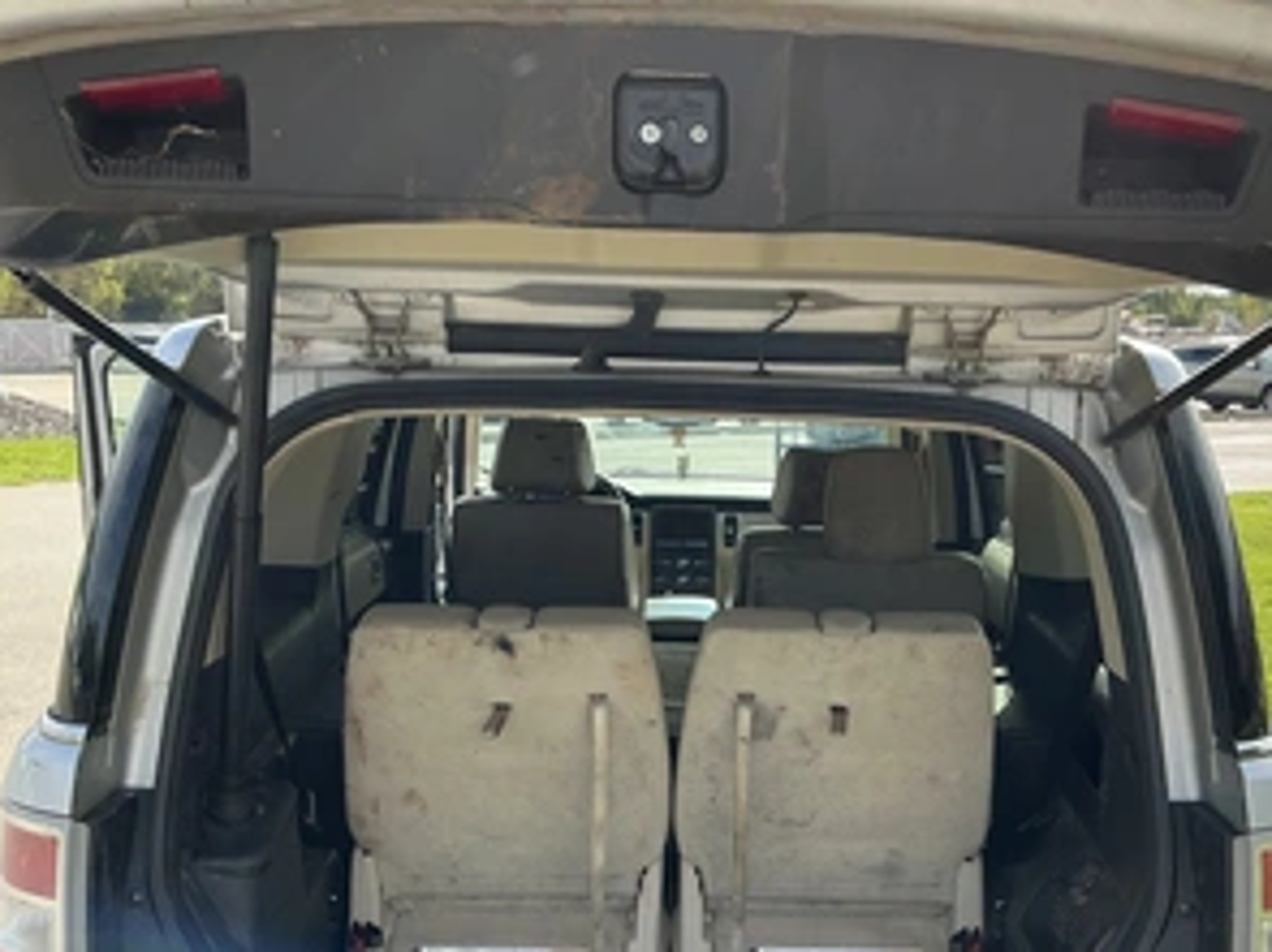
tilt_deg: -7.9
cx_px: 737
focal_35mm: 38
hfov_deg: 48.8
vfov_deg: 37.5
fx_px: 1396
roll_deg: -1.1
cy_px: 599
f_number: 1.8
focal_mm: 3
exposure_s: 1/545
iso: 25
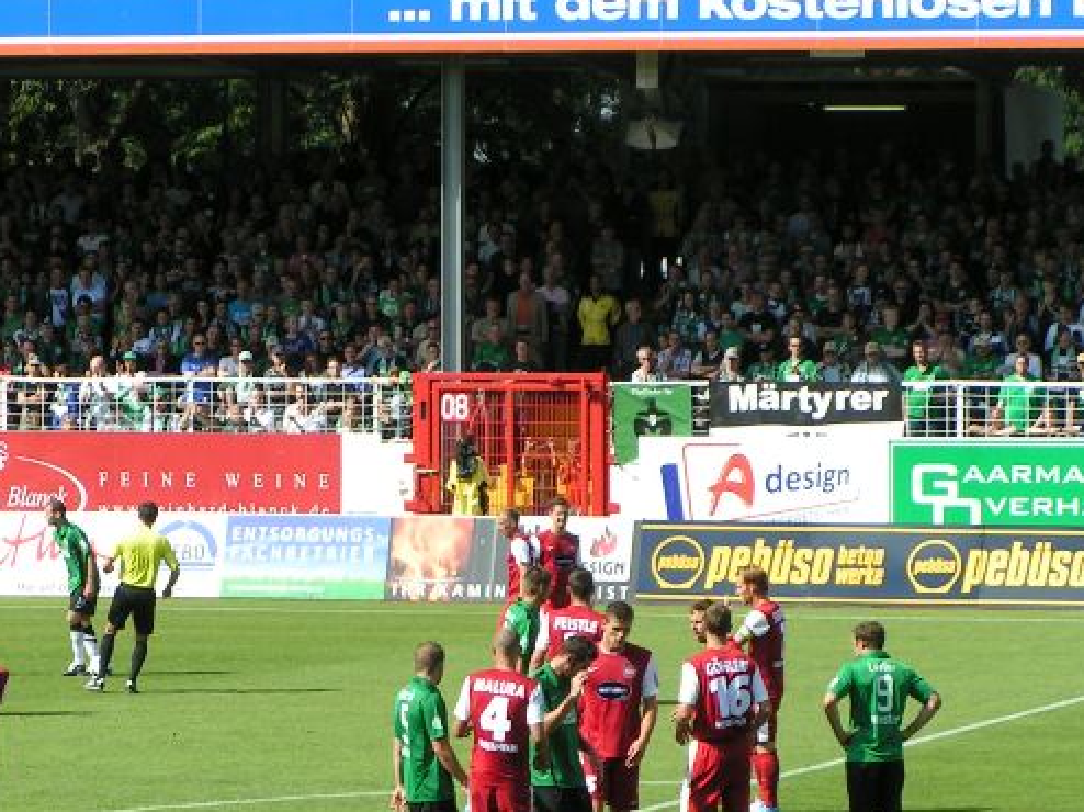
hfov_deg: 8.1
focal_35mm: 243
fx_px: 7606
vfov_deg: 6.1
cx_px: 307
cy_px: 492
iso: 50
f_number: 5.6
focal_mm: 22.9
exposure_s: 1/400
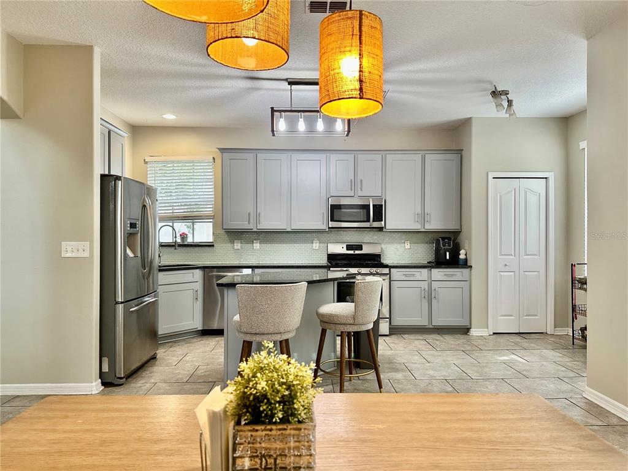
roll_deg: -0.3
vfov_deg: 56.8
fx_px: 435
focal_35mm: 24
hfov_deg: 71.6
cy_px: 236
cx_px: 314
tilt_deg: -0.3
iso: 125
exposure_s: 1/60
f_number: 1.78
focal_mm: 6.86
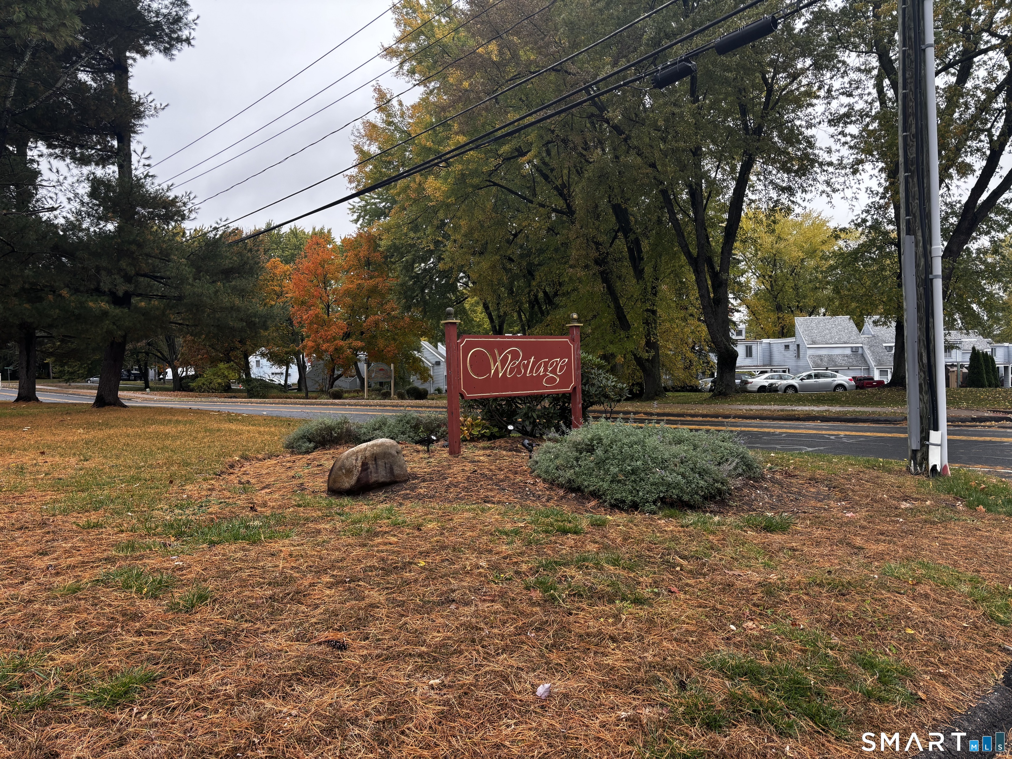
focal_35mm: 26
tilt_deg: -2.8
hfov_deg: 67.3
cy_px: 380
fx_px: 760
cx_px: 506
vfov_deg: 53.1
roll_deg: -0.9
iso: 40
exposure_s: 1/191
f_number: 1.6
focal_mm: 5.96
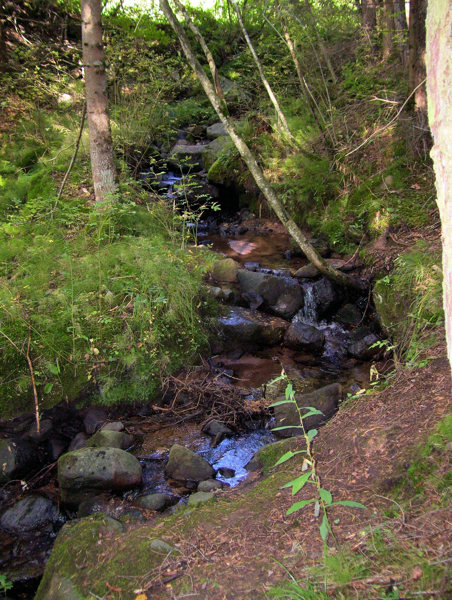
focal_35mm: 36
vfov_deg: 51.3
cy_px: 300
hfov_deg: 39.7
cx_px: 226
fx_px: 625
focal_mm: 6
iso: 200
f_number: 2.7
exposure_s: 1/60
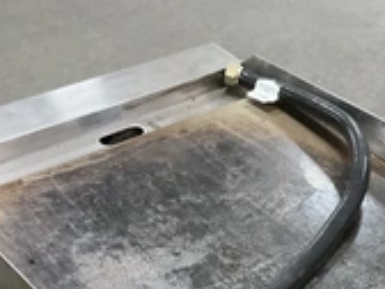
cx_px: 241
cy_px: 312
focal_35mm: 69
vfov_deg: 20.4
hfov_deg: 28.1
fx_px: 767
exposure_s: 1/40
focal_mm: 3
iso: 250
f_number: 1.8
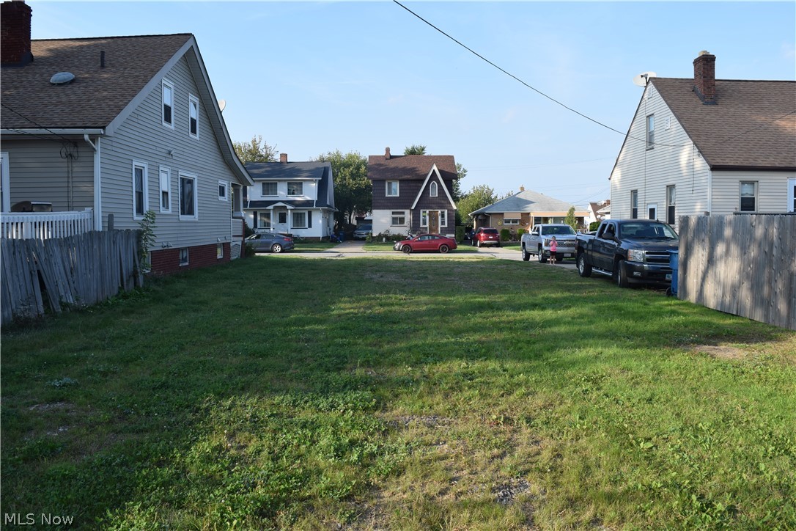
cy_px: 266
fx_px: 597
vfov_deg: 47.9
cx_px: 398
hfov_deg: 67.4
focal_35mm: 27
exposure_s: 1/250
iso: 250
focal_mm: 18
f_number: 8
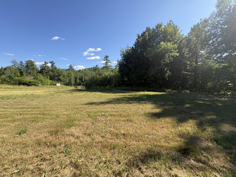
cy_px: 88
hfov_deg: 102.1
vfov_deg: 85.7
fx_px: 95
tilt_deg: -2.3
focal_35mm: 14
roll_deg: +1.1
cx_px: 118
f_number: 2.2
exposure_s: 1/763
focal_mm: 2.22
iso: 40
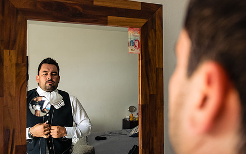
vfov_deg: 36.3
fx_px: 235
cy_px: 70
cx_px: 118
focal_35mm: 35
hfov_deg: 55.3
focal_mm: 26
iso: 1600
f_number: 4
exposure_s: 1/320
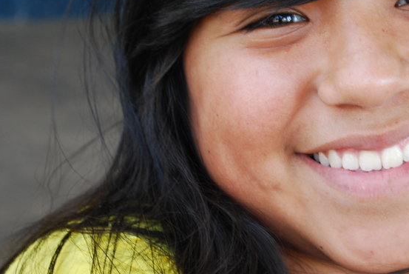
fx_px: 1421
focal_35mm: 125
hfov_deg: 16.4
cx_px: 258
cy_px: 89
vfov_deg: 11.0
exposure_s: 1/30
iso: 280
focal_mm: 45
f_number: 5.3
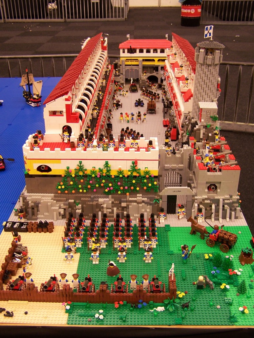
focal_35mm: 38
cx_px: 127
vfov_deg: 49.0
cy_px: 169
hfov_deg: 37.7
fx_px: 372
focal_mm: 6.3
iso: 80
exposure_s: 1/3
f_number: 2.8
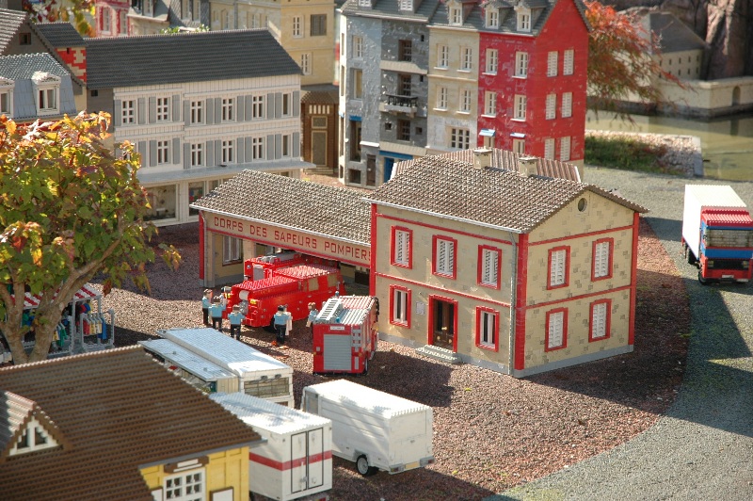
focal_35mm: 105
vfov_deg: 13.0
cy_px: 250
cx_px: 376
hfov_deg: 19.5
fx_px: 2194
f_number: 4.5
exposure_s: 1/250
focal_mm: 70
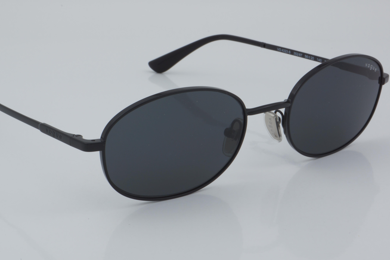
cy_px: 120
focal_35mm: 86
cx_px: 170
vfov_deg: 15.9
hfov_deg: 23.6
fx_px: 932
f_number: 32
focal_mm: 50
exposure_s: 1/4
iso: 100
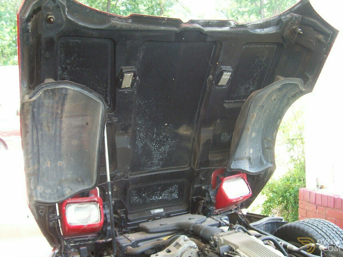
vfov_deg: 38.7
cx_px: 172
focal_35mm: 37
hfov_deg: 50.1
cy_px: 128
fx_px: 367
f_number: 2.8
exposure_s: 1/90
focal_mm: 5.6
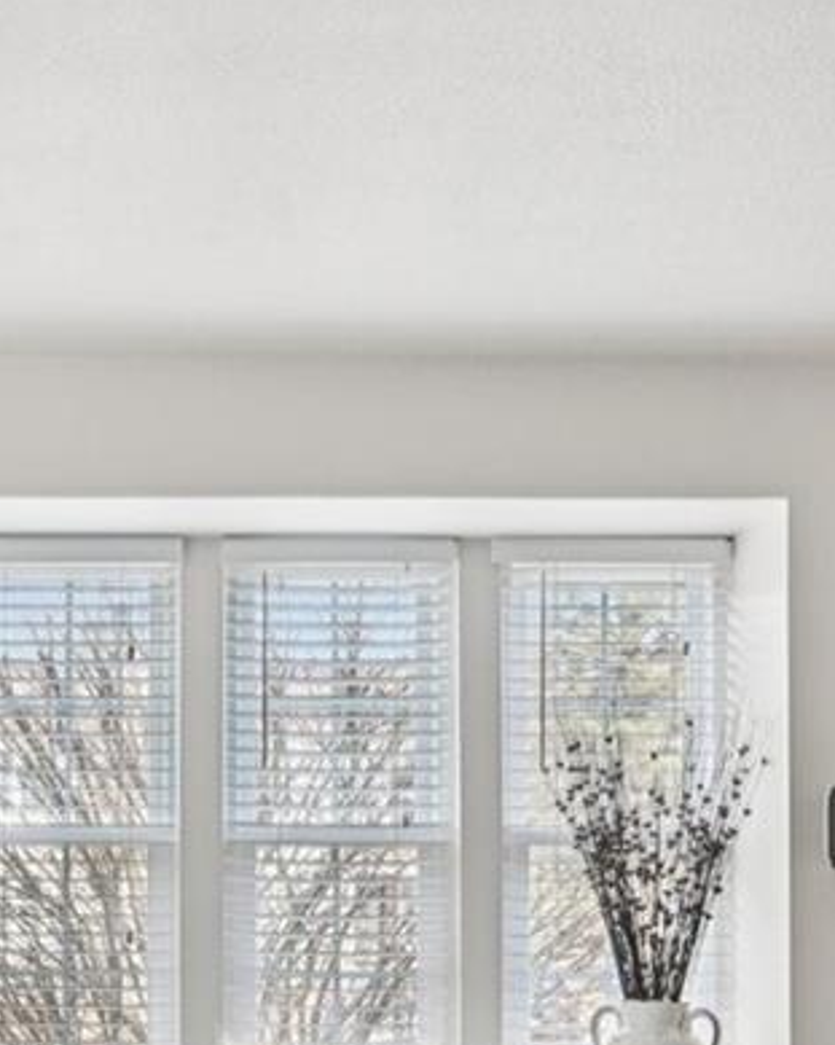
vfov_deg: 33.1
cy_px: 927
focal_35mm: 54
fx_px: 1669
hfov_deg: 27.5
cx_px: 169
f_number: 8
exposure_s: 1/15
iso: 400
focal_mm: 14
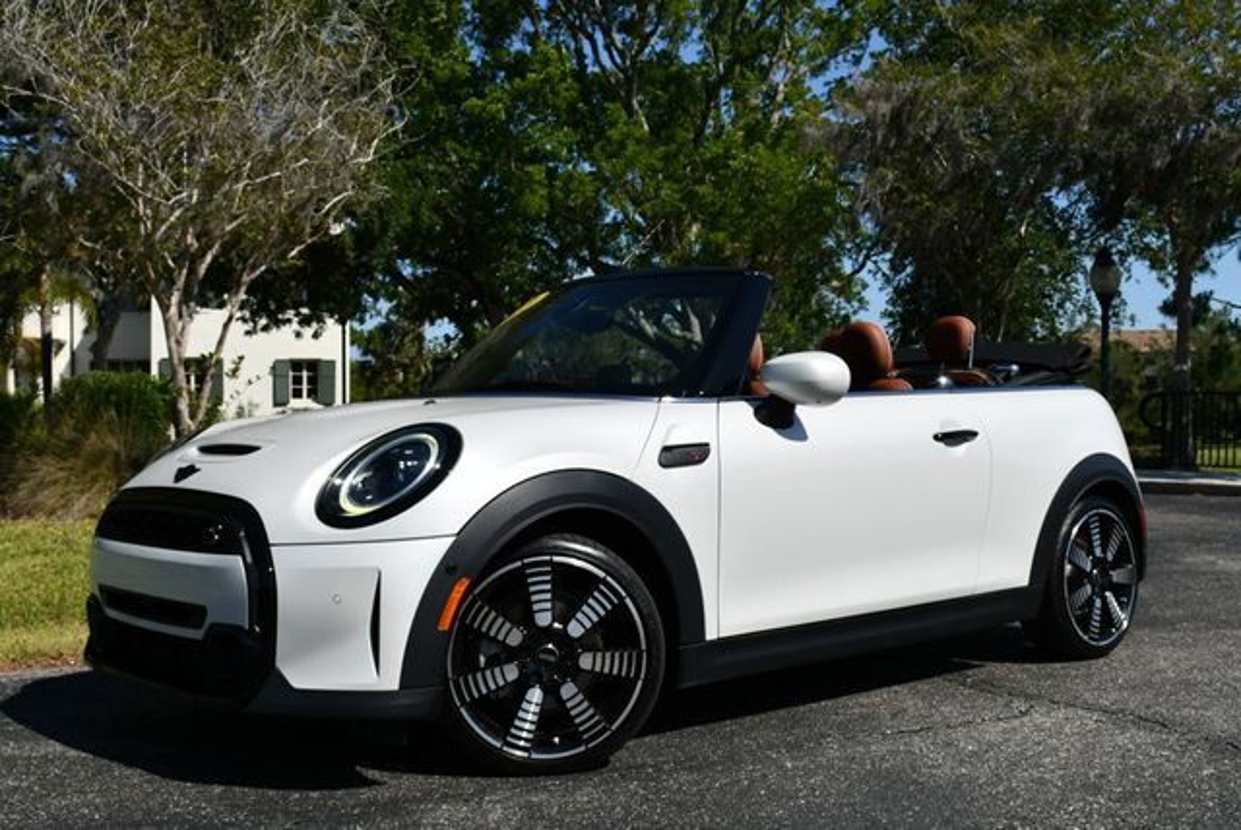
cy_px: 415
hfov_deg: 44.5
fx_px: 1518
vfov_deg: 30.6
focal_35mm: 44
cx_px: 620
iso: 100
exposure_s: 1/400
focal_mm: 22
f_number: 10
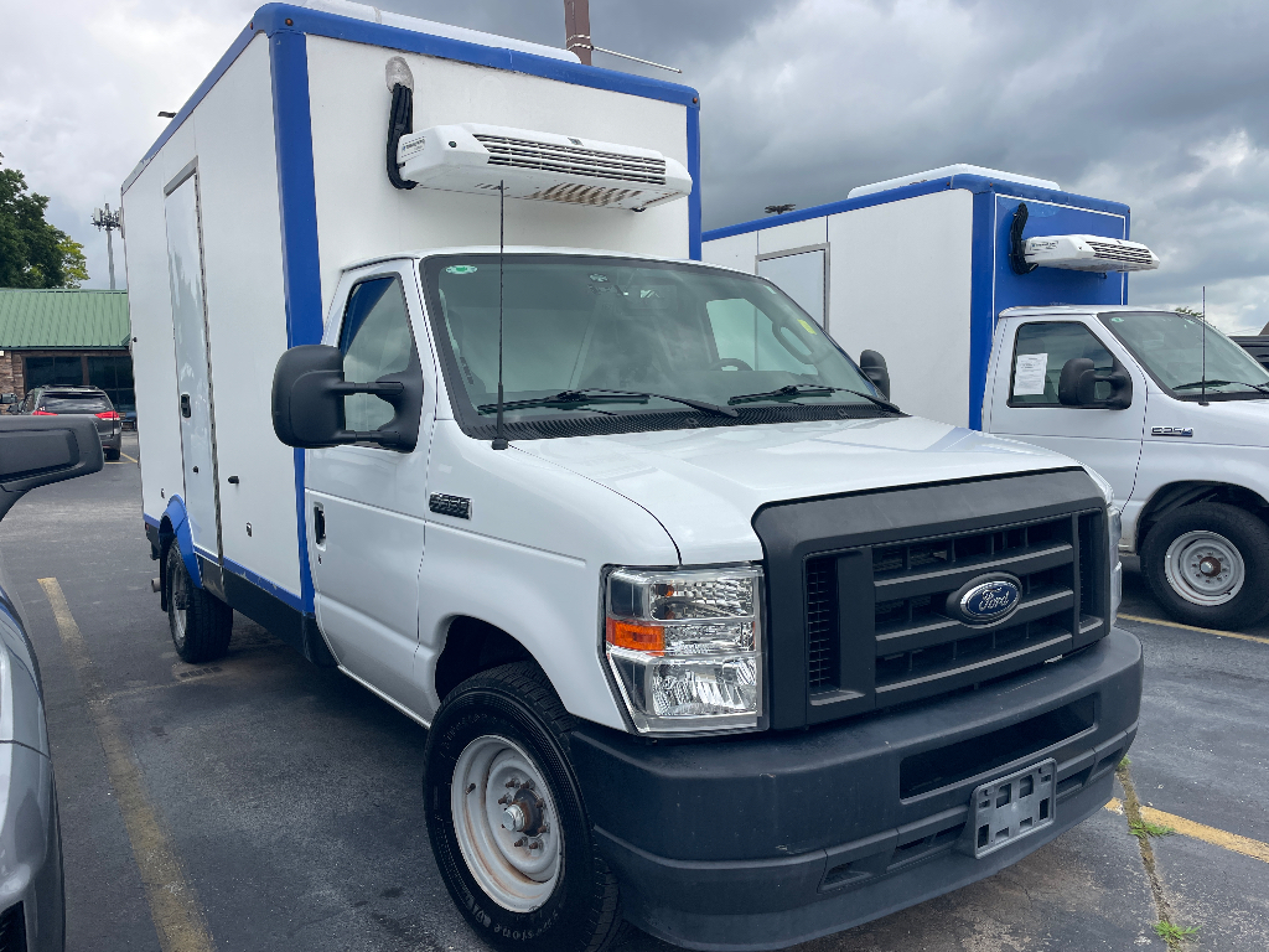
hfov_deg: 67.3
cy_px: 476
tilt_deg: -3.5
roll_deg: +2.8
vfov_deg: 53.1
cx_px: 634
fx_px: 953
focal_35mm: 26
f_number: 1.6
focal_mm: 4.2
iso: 32
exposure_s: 1/2681
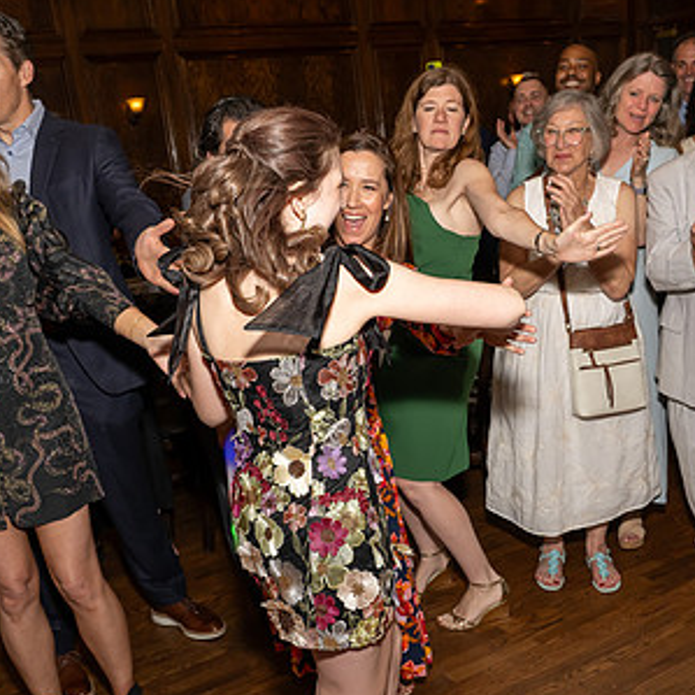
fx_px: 909
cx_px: 393
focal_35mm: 40
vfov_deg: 41.7
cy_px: 417
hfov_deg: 41.8
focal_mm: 24
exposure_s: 1/250
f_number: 8
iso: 640
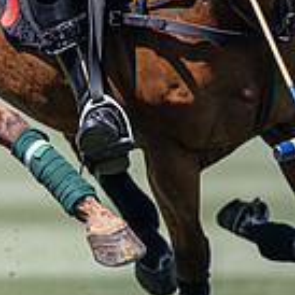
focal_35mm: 1594
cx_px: -223
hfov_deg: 1.1
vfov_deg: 1.1
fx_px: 15369
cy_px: -70
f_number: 2.8
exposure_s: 1/2000
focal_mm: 400
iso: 200
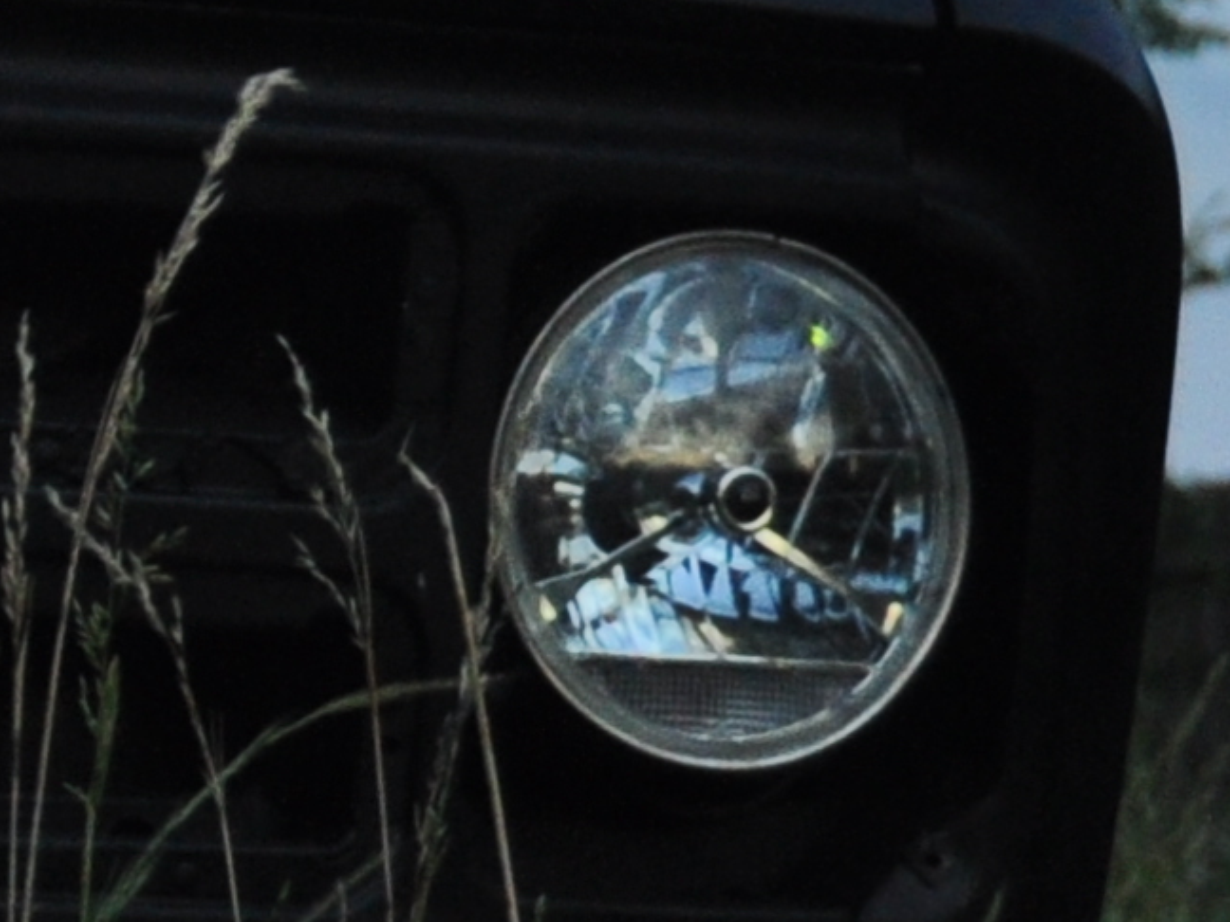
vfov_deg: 4.6
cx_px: -2107
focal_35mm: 324
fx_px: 11513
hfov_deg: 5.8
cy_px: 493
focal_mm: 34
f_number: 4.2
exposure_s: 1/60
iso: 800
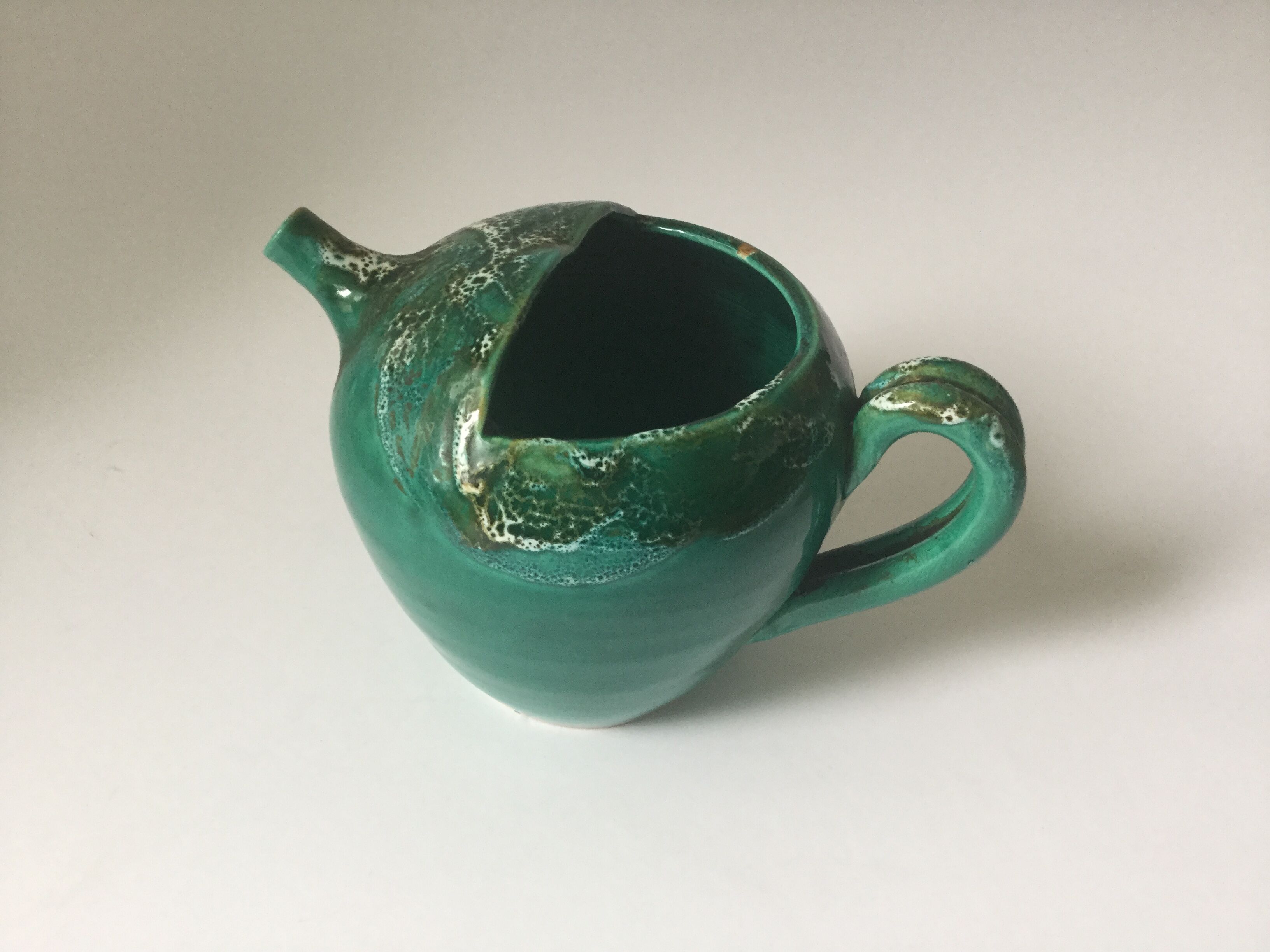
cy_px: 476
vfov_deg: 45.4
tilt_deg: -40.4
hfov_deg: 58.4
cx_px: 635
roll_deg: -2.2
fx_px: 1137
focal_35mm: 31
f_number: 2.4
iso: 80
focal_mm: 3.3
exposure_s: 1/33
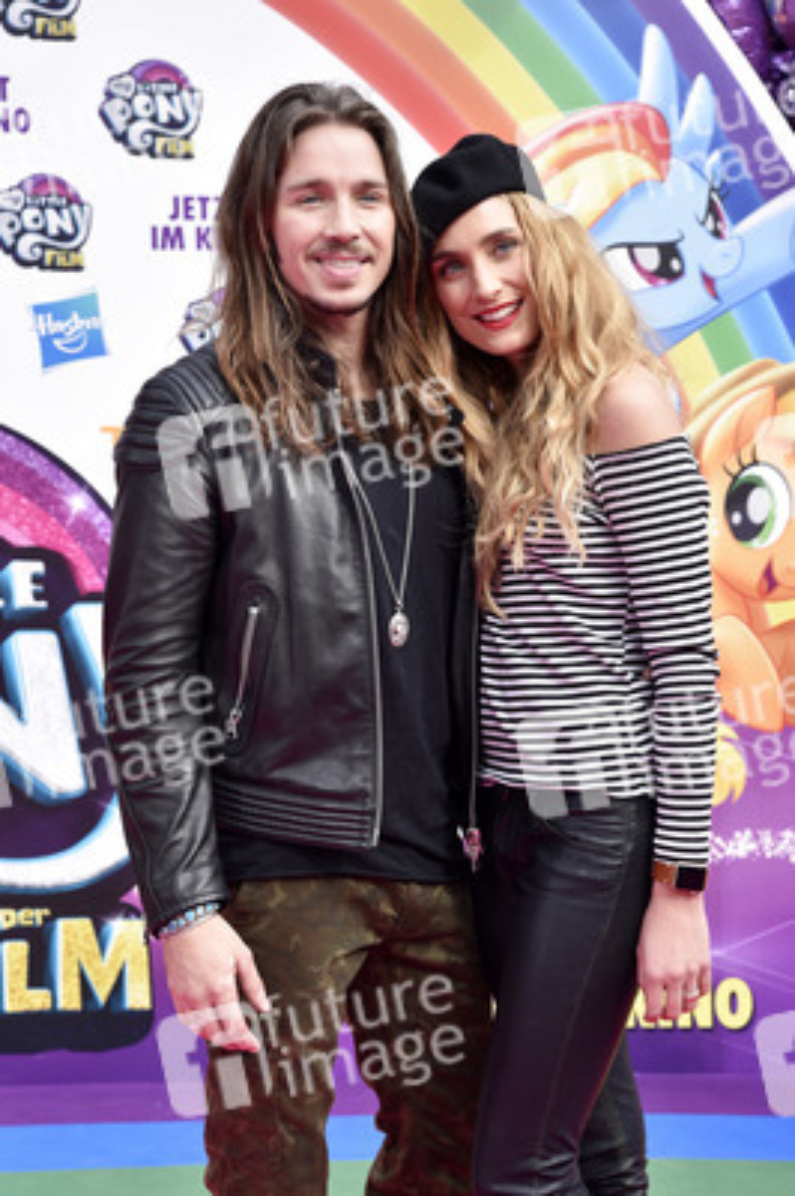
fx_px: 2488
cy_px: 598
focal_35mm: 75
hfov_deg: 18.2
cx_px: 398
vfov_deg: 27.0
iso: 400
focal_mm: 75
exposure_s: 1/200
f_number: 8
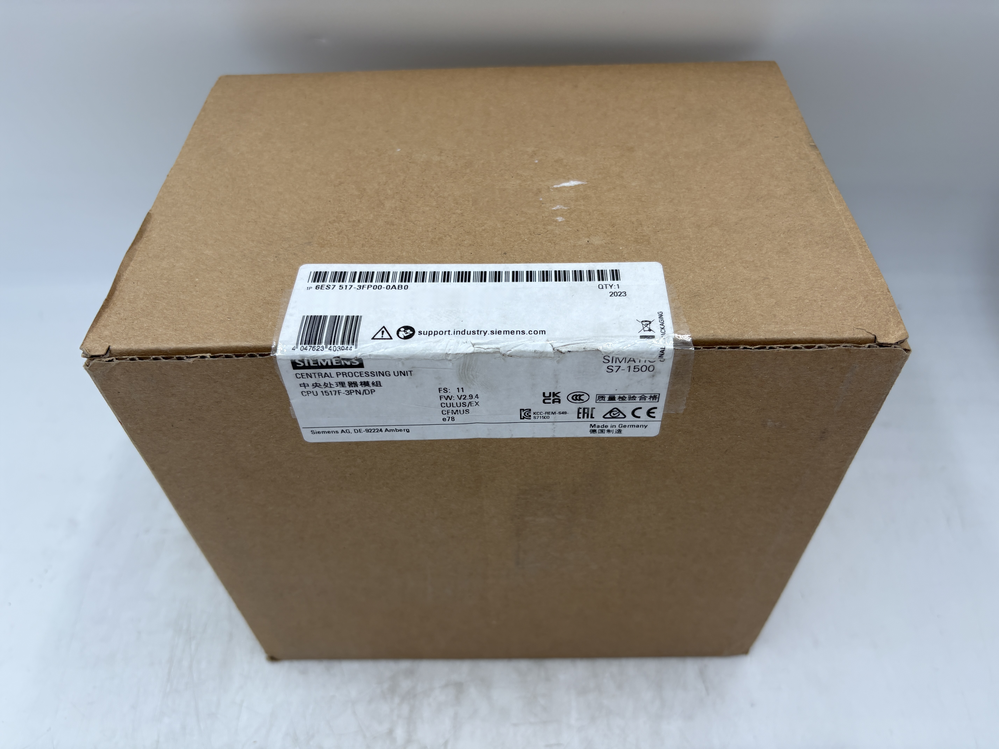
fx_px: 750
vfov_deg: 53.1
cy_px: 374
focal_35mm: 26
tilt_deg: -48.9
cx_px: 500
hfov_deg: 67.3
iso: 50
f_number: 1.6
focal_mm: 5.96
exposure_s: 1/359
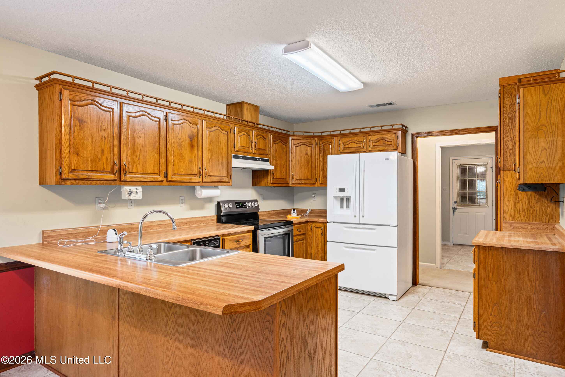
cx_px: 282
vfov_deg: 59.5
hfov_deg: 81.2
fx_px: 330
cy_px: 188
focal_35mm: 21
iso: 800
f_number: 9.5
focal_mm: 21
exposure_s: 1/2
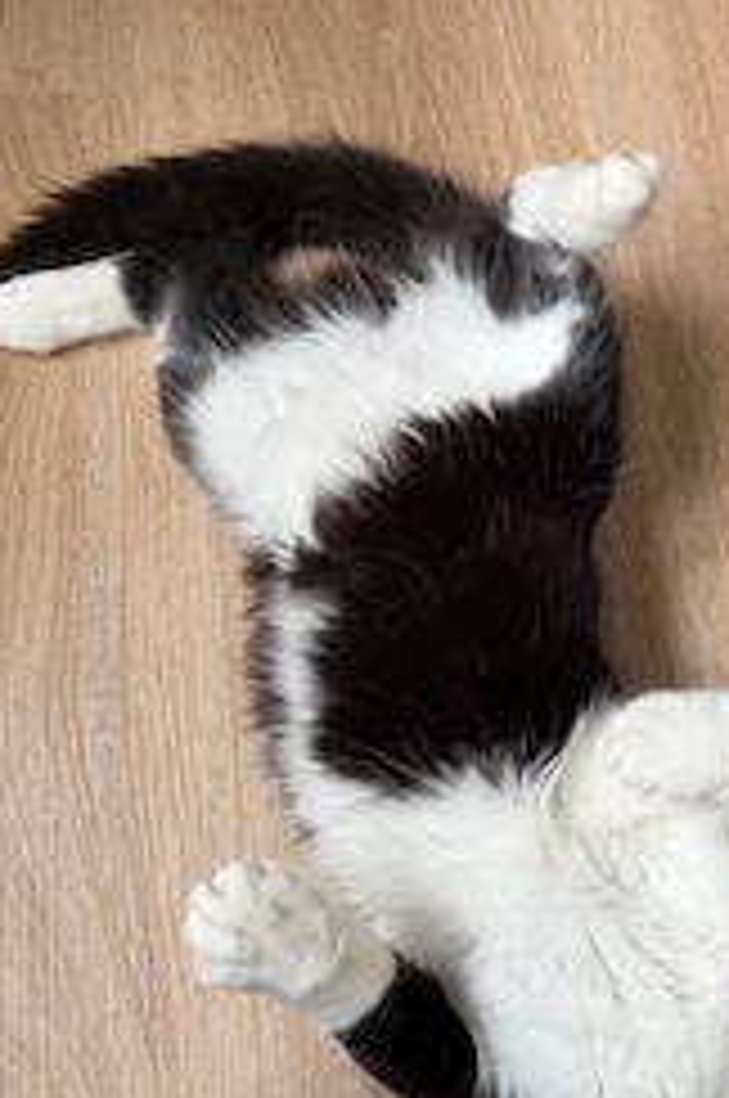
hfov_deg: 32.1
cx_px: 526
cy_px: 639
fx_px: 1249
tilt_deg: -69.9
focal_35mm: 41
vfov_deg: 47.3
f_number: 1.78
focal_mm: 6.76
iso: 100
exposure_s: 1/121
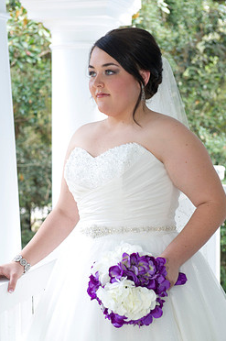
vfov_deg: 27.0
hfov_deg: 18.1
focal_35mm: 75
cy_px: 186
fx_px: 708
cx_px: 117
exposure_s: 1/50
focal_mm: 62
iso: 320
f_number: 5.6
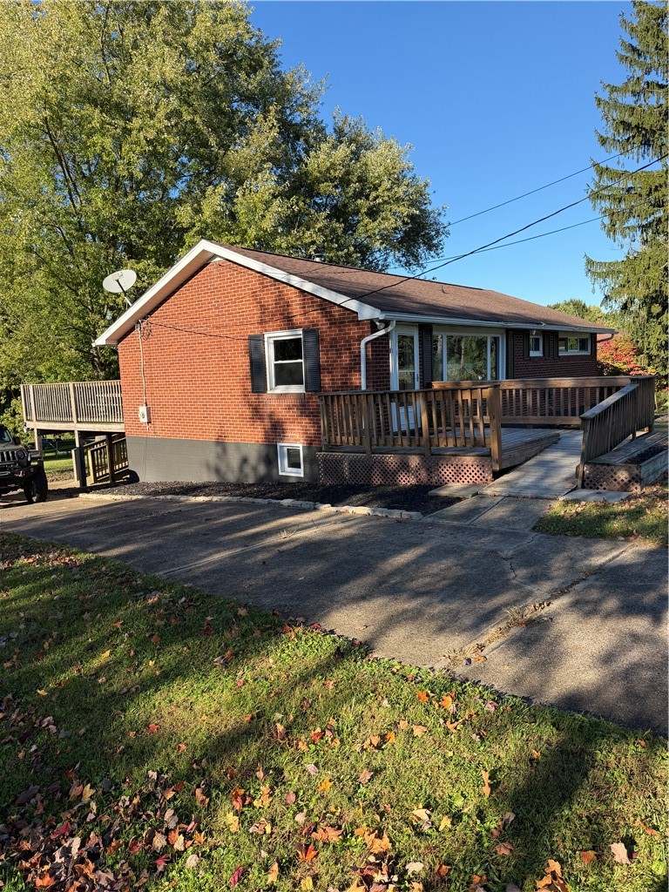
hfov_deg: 56.8
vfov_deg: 71.6
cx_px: 334
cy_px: 446
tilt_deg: -8.0
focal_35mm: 24
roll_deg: +3.0
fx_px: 618
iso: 100
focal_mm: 6.76
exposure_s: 1/1949
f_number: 1.78
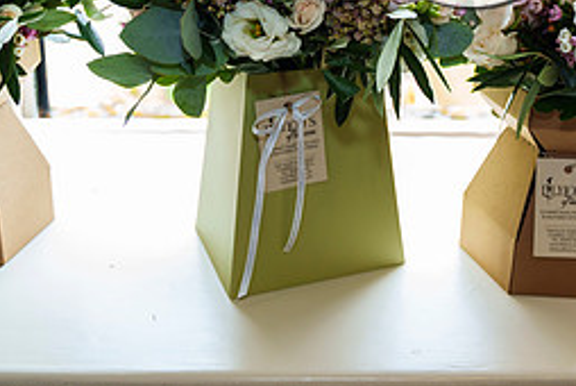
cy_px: 2
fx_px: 1073
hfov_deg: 29.7
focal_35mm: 67
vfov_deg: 19.8
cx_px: 409
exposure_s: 1/250
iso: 800
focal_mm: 28
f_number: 2.8
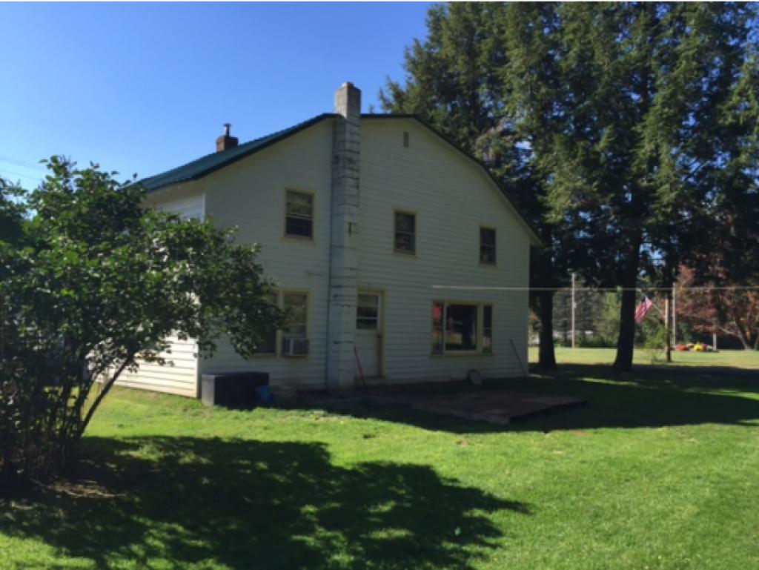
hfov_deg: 61.6
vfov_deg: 48.3
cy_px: 285
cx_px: 380
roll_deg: -2.5
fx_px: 636
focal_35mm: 29
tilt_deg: +4.6
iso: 32
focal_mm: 4.15
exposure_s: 1/1041
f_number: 2.2
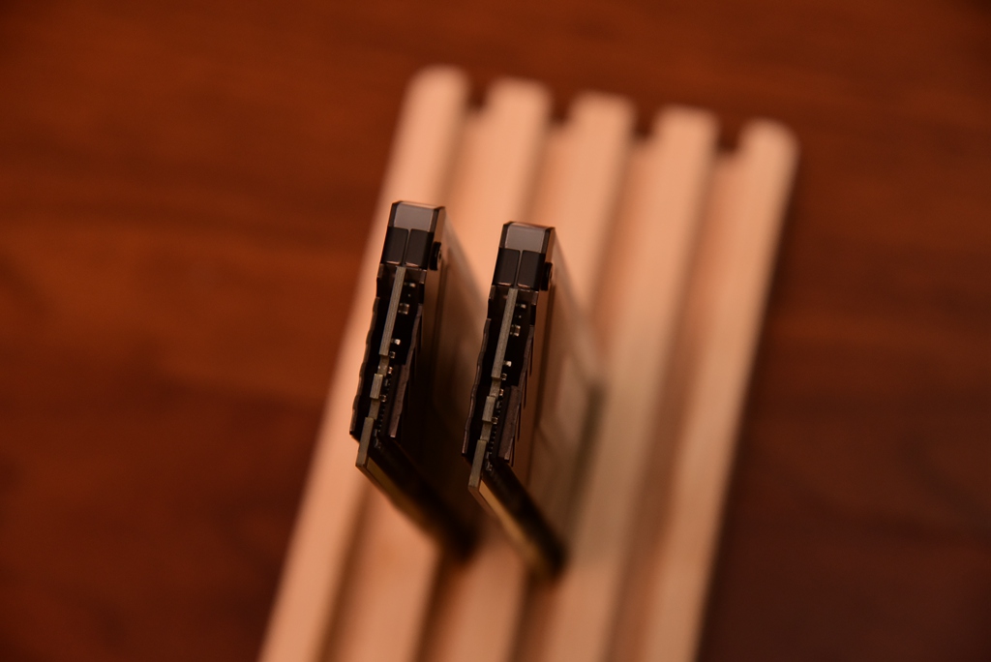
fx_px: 3305
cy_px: 331
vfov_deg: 11.4
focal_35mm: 120
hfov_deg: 17.1
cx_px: 496
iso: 1600
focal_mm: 120
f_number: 5.6
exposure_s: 1/60
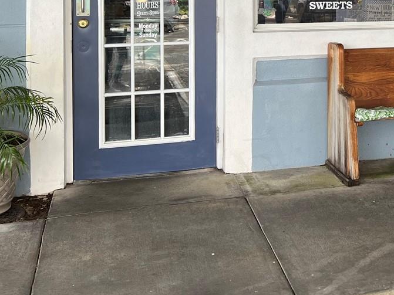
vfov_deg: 22.5
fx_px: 706
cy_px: -17
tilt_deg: -1.2
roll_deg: -1.3
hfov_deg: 29.3
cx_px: 385
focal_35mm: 62
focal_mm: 5.7
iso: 40
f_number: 1.5
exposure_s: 1/274
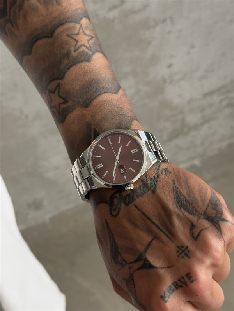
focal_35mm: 48
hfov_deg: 30.3
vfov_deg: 39.7
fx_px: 433
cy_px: 156
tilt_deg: -52.1
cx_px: 117
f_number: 1.78
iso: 160
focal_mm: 6.76
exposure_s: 1/60
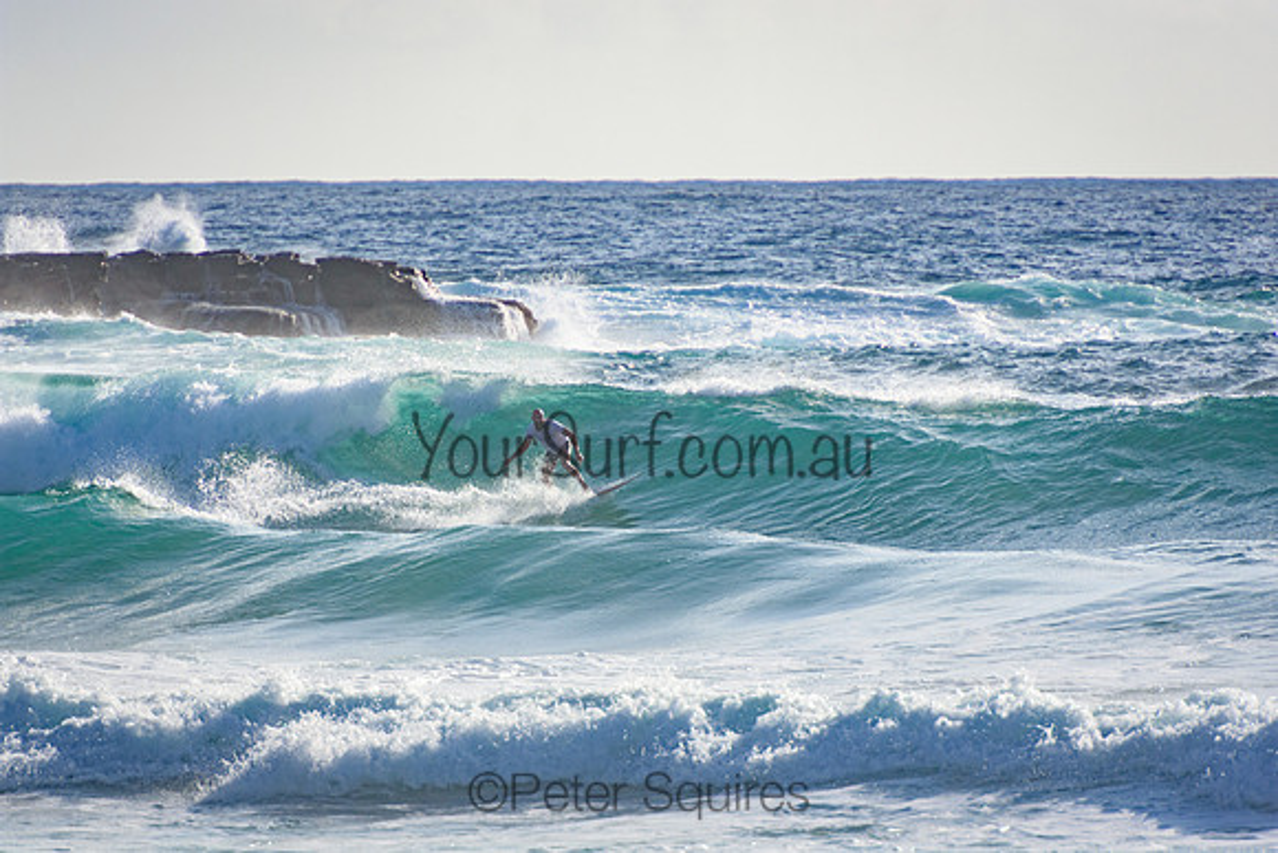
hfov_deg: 3.4
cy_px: 426
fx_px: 21304
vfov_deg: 2.3
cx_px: 639
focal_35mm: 600
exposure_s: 1/2000
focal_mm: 400
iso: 280
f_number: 5.6
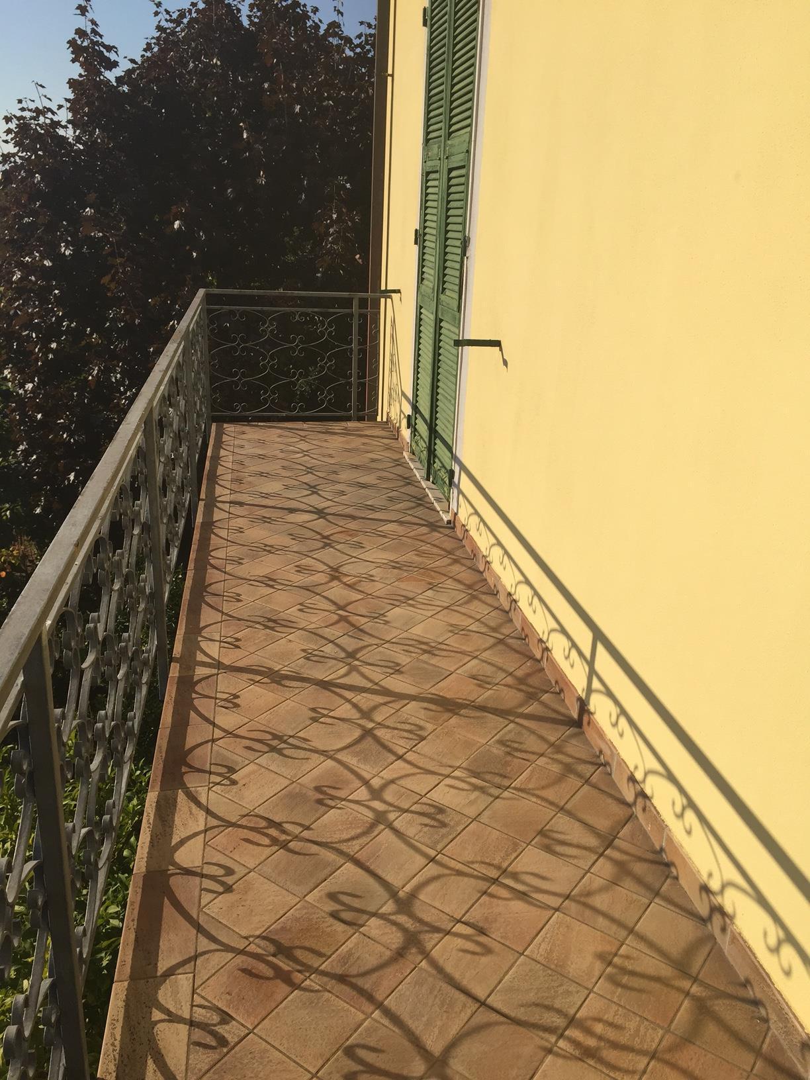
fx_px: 905
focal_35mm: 29
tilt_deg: -18.7
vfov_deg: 61.7
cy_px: 540
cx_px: 405
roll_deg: -3.5
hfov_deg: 48.2
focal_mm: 4.15
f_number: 2.2
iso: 32
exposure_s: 1/3300
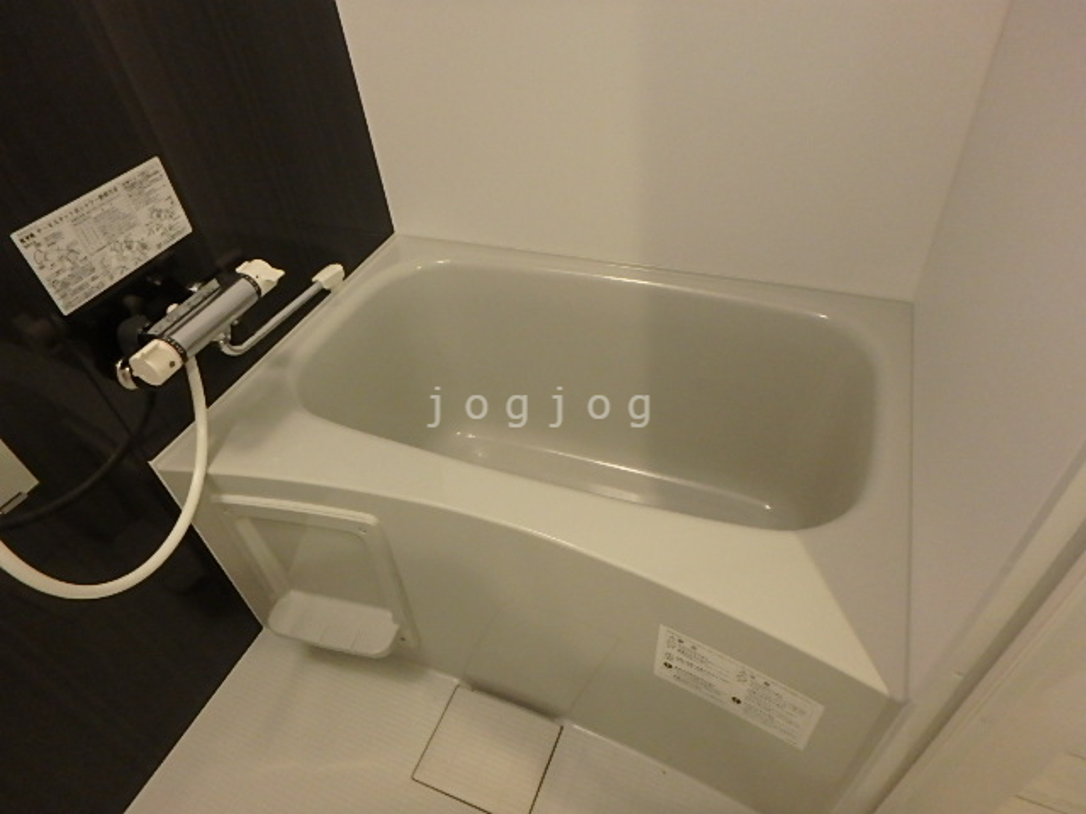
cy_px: 407
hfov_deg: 79.0
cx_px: 543
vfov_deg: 63.4
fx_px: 659
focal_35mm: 21
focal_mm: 3.7
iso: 640
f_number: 3.5
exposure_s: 1/30
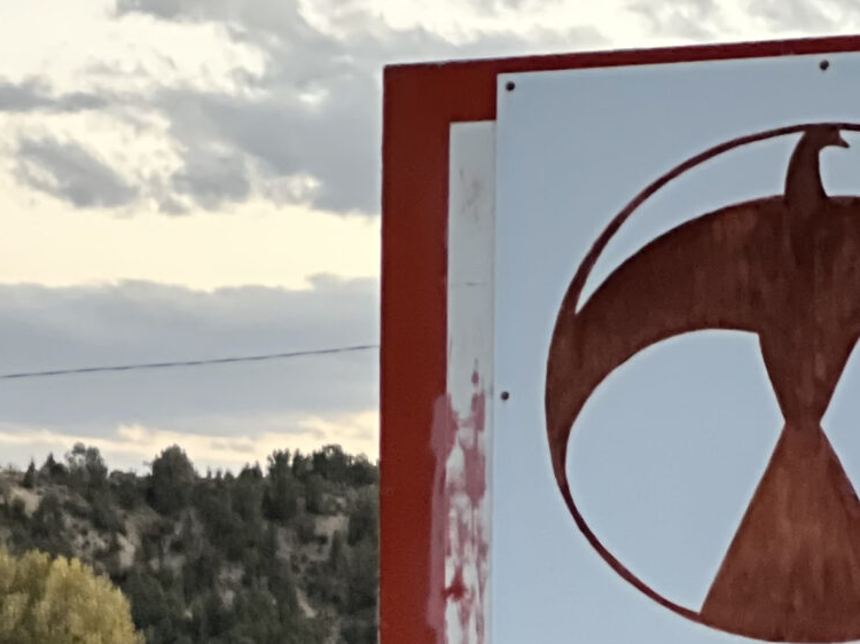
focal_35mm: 263
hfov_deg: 7.4
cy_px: 1061
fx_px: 6532
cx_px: -456
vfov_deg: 5.6
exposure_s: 1/15
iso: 640
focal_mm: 9
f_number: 2.8
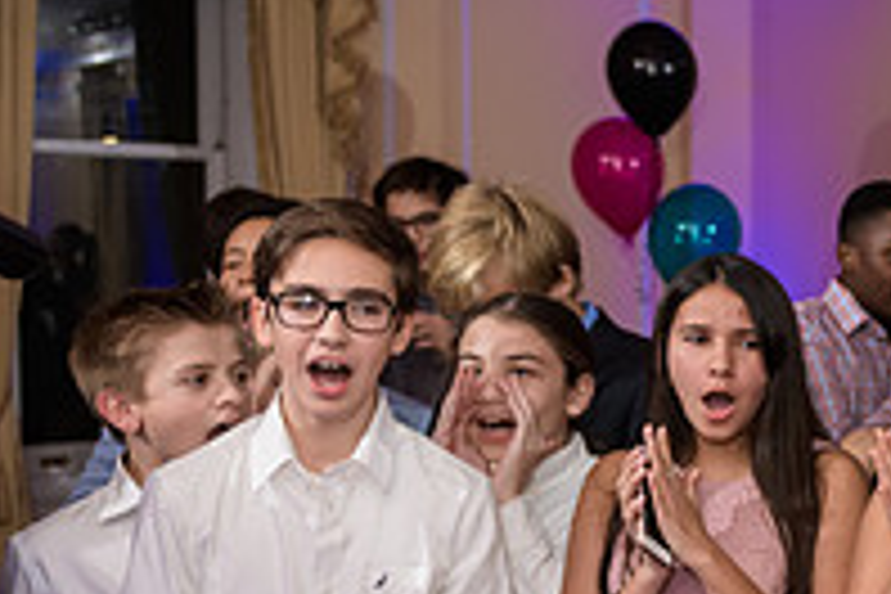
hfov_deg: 23.6
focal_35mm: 76
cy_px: 358
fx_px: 1881
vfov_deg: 17.9
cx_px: 1148
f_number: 3.2
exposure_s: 1/125
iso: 800
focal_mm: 26
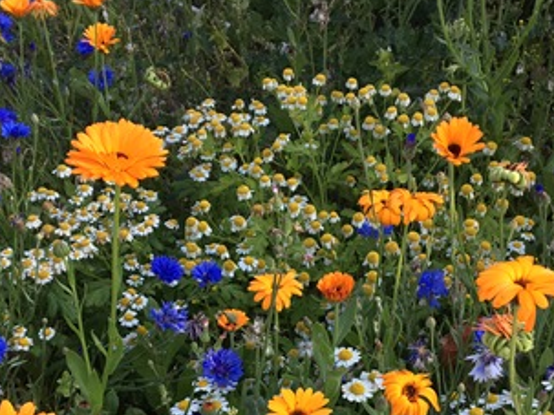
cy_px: 377
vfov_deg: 24.5
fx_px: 928
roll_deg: -0.7
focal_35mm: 58
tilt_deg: -43.4
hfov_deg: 33.2
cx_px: 251
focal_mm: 4.15
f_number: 2.2
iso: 25
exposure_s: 1/262
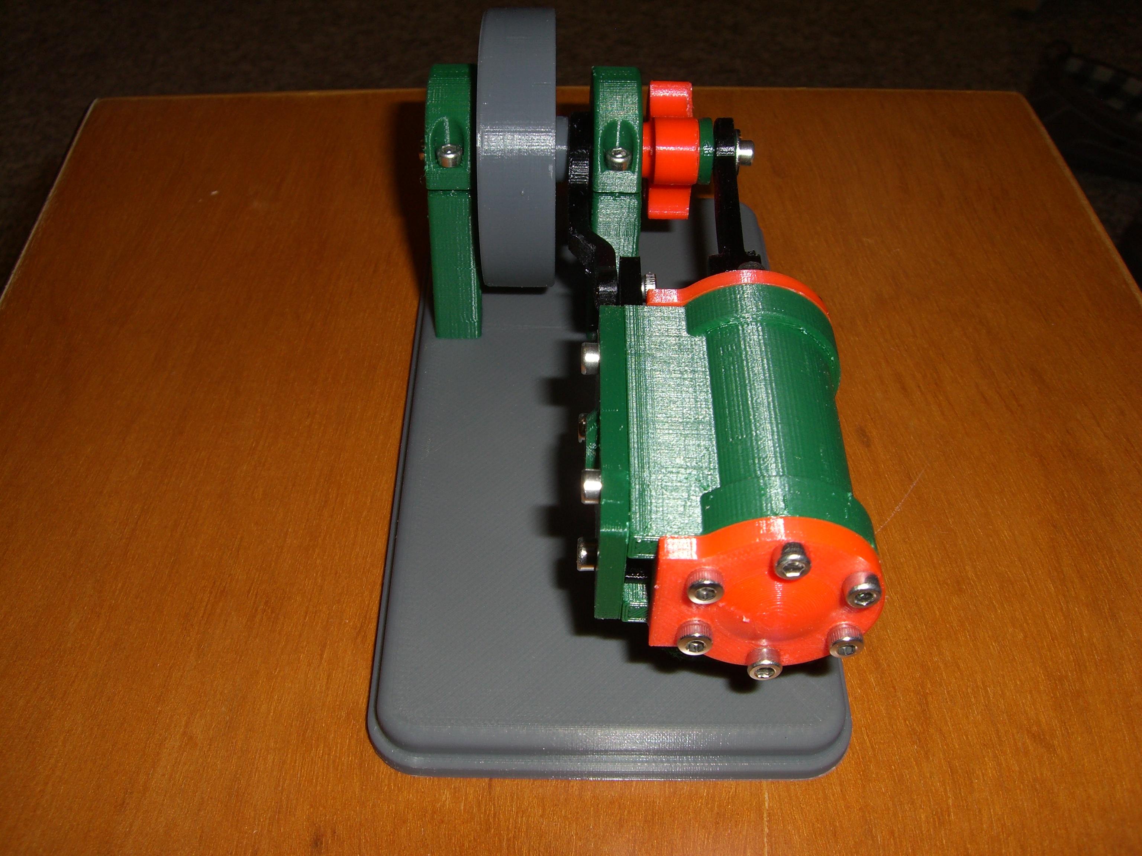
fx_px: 1254
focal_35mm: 38
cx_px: 571
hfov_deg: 49.0
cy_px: 428
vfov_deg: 37.7
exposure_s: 1/60
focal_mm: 6.2
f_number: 4.3
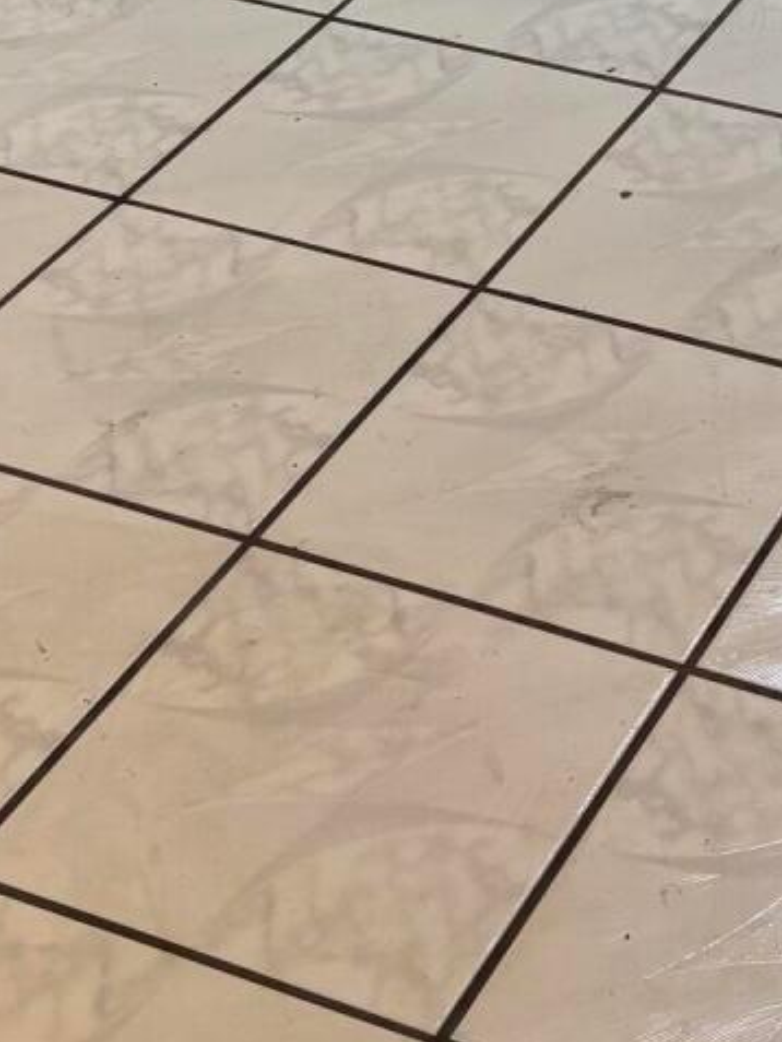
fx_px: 3282
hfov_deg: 13.4
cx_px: 782
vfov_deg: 15.2
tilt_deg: -9.9
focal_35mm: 109
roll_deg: +0.1
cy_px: -926
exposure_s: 1/60
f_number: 1.6
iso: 80
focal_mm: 5.96
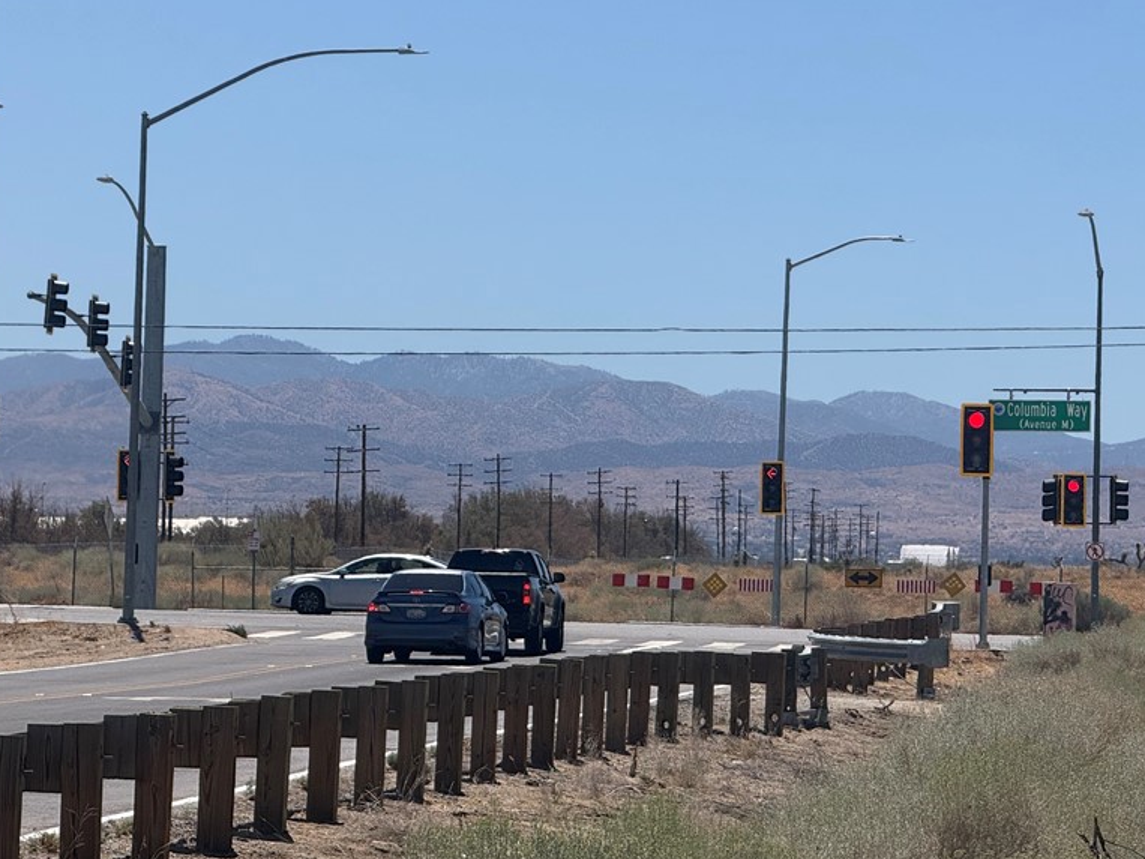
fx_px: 5325
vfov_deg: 9.2
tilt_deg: +2.8
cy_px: 393
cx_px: 750
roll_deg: -1.7
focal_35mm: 161
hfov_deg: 12.3
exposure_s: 1/3344
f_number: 2.8
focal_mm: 15.66
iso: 50
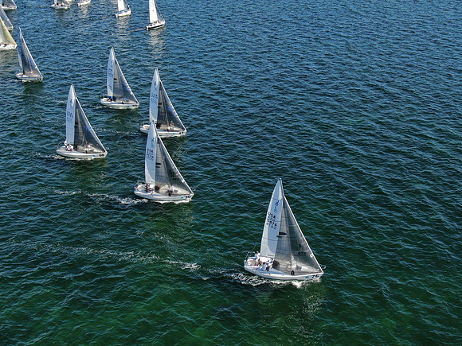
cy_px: 173
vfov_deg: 30.3
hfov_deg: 39.7
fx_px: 641
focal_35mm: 48
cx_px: 231
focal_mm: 8.6
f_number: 3.8
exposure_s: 1/640
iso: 100
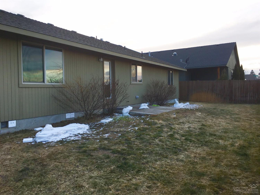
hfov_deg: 61.7
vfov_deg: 48.2
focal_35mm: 29
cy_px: 98
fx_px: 218
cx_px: 130
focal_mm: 4.15
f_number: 2.2
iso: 25
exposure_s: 1/127
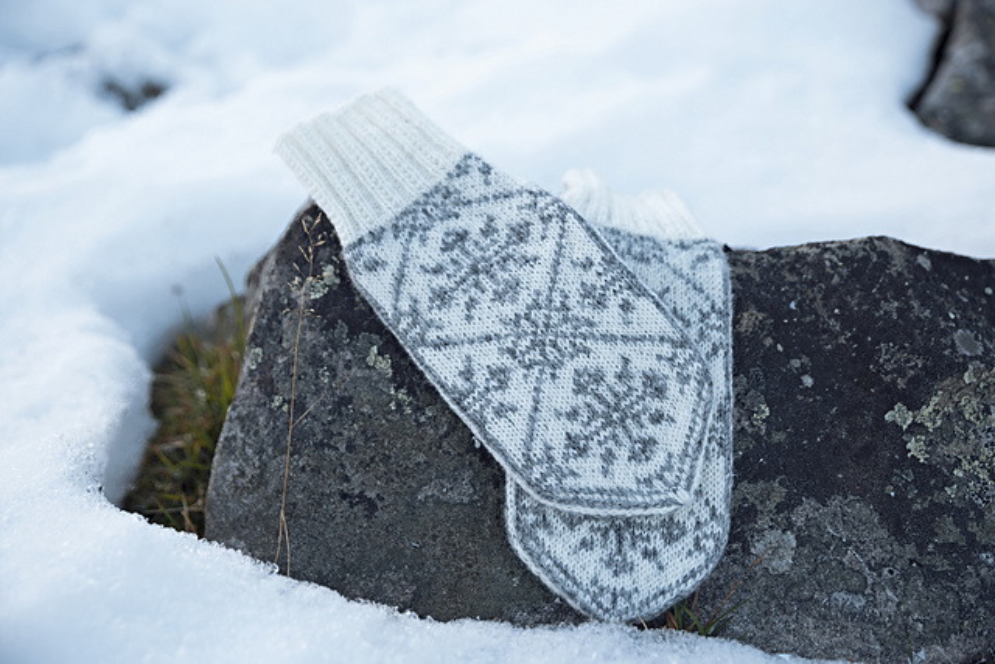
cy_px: 332
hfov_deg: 42.7
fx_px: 1272
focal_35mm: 46
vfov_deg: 29.3
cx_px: 498
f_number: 3.5
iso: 100
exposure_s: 1/200
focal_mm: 46
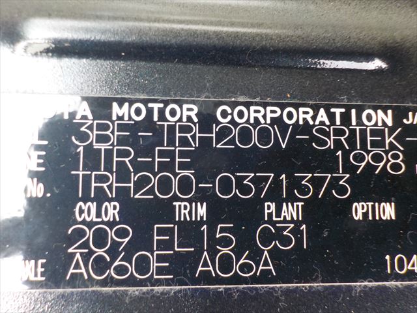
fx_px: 361
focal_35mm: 30
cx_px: 208
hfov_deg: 60.0
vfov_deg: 46.8
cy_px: 156
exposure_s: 1/30
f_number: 3.3
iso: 160
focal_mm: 4.1
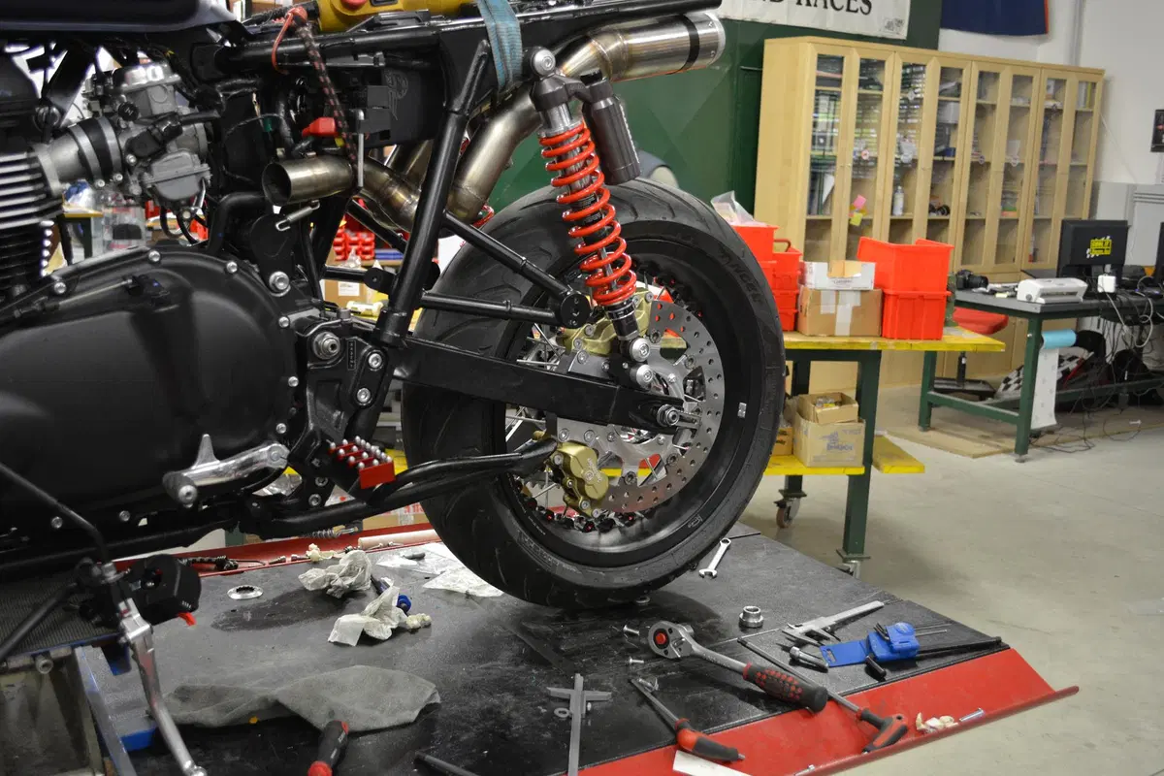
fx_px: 1164
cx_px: 582
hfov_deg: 53.1
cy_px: 388
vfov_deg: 36.9
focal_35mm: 36
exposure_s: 1/40
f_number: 4
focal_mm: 24
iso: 1250
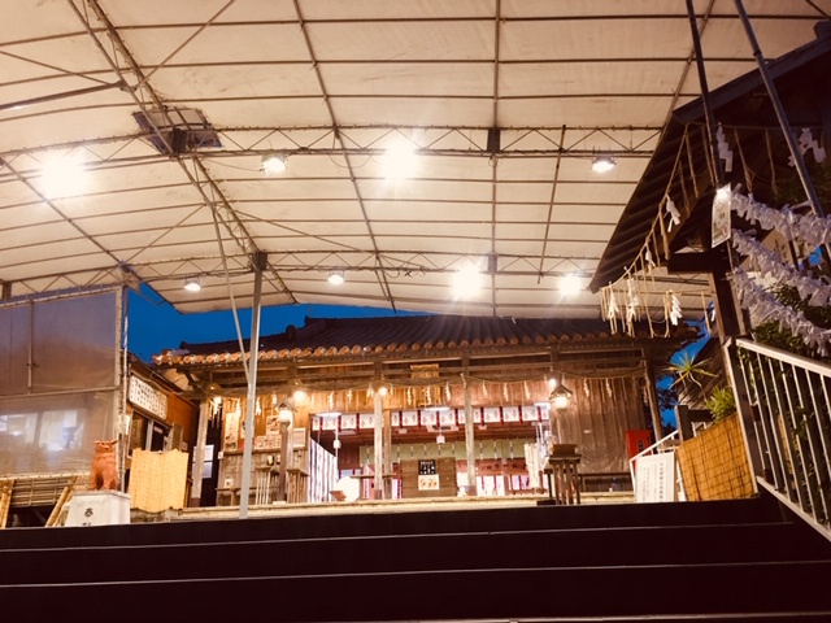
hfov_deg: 61.7
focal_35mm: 29
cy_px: 312
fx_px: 696
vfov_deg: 48.2
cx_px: 416
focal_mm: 4.15
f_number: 2.2
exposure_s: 1/15
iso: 200
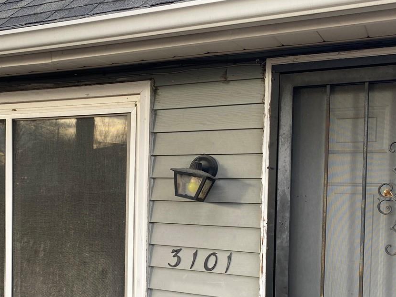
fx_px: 572
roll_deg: -0.8
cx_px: 104
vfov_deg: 28.7
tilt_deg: -4.0
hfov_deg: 37.3
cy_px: 221
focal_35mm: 50
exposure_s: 1/288
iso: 32
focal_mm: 4.25
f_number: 1.8
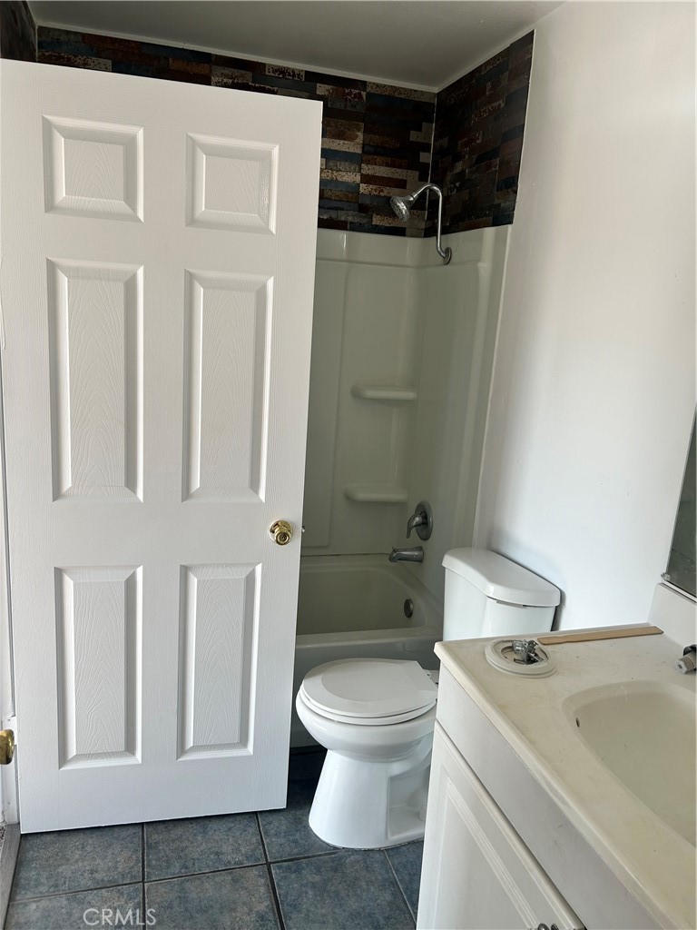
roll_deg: -4.0
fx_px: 698
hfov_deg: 53.1
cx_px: 348
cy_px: 465
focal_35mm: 26
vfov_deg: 67.3
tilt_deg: -12.8
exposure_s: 1/186
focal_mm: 5.7
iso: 40
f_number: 1.5
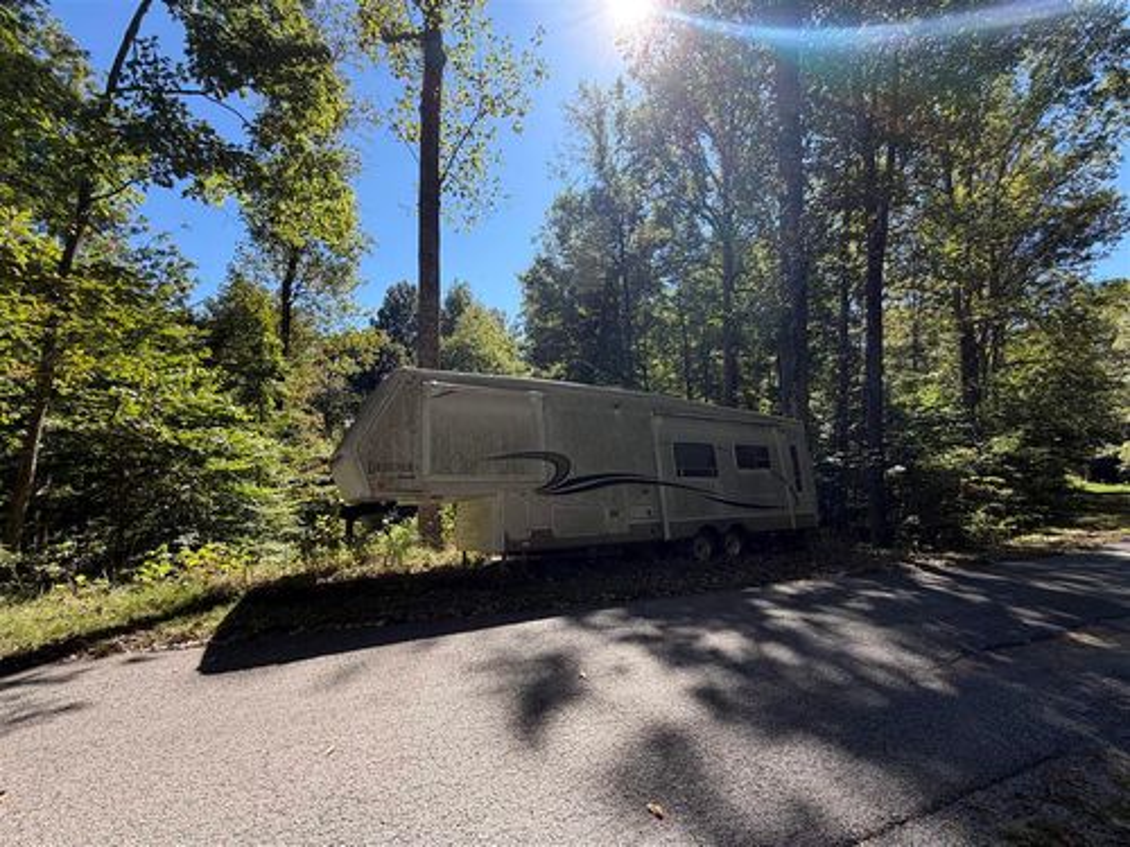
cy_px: 424
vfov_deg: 85.7
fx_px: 457
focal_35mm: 14
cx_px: 565
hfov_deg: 102.1
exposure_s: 1/527
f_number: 2.2
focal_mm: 2.22
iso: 40
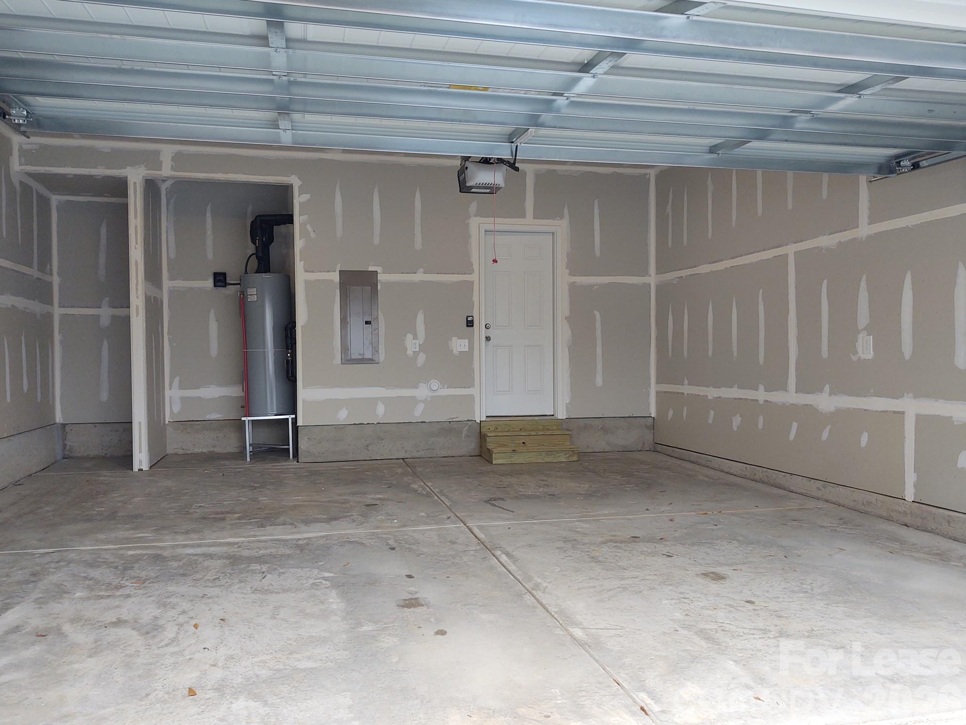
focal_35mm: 28
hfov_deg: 63.4
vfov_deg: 49.7
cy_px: 361
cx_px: 467
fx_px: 781
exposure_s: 1/120
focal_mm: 4.75
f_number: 1.7
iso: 102
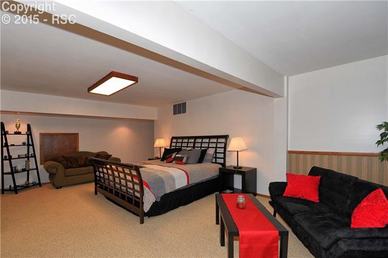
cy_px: 129
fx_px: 162
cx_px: 194
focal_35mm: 15
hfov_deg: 100.4
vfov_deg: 77.3
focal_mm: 10
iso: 400
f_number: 5.6
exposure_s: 1/60
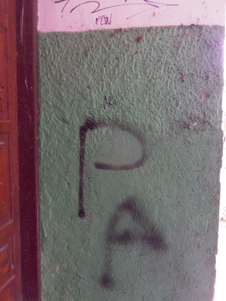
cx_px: 113
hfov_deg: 49.7
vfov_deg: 63.4
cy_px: 150
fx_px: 244
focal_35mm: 28
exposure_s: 1/40
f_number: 3.9
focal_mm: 5
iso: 320
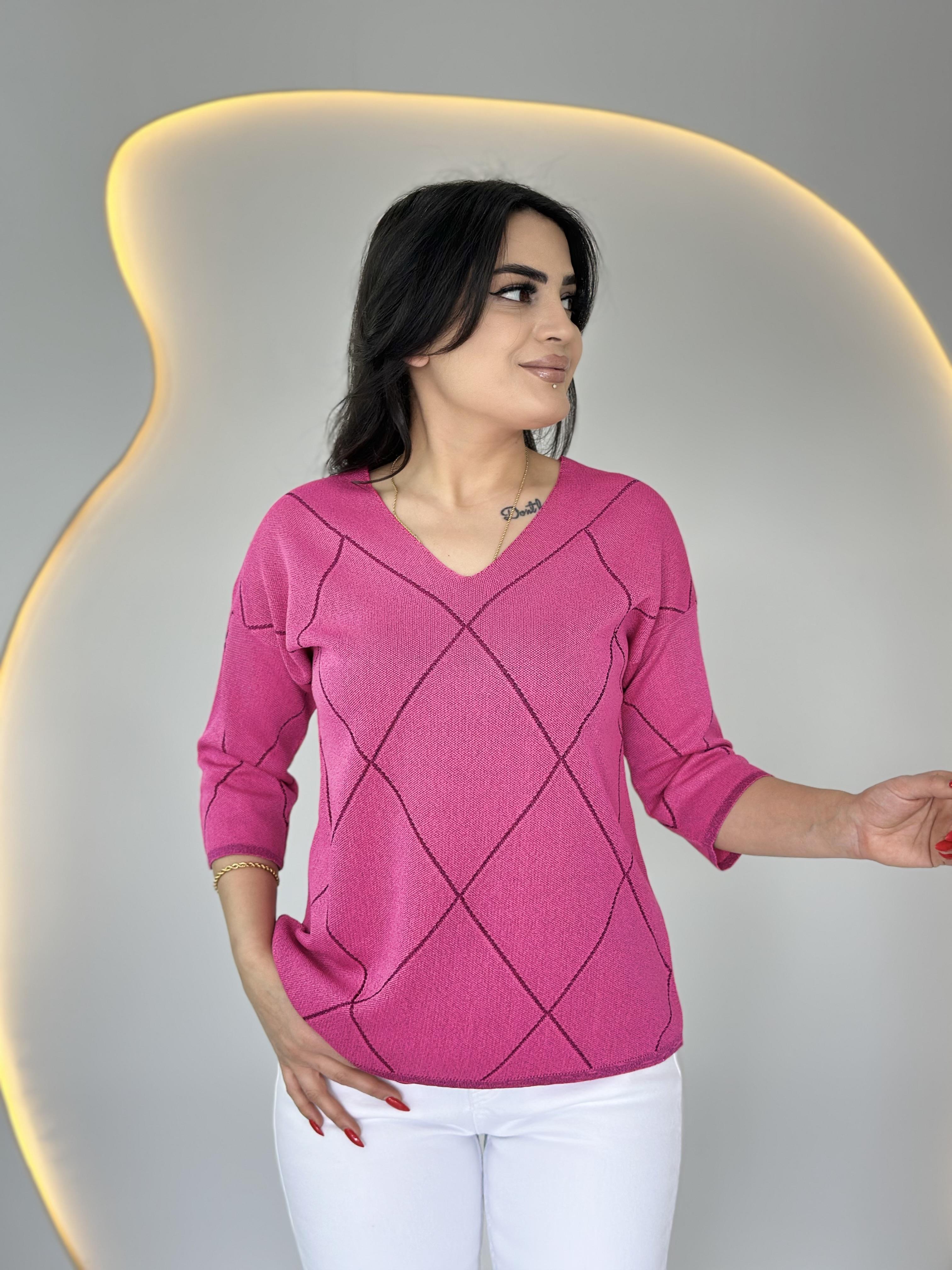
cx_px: 476
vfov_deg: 39.7
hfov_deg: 30.3
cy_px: 635
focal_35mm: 48
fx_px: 1760
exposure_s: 1/137
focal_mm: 6.86
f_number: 1.78
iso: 80
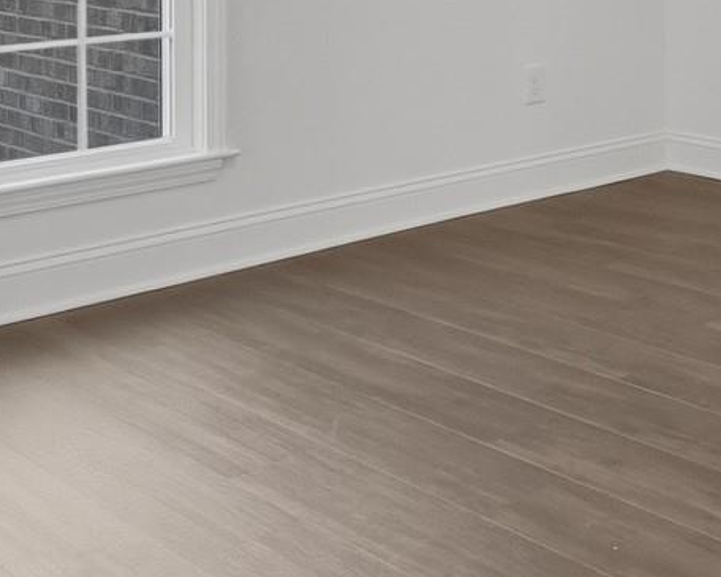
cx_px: 849
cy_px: -116
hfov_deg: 28.2
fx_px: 1259
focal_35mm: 59
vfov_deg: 23.6
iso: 1000
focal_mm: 14
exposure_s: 1/15
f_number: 10
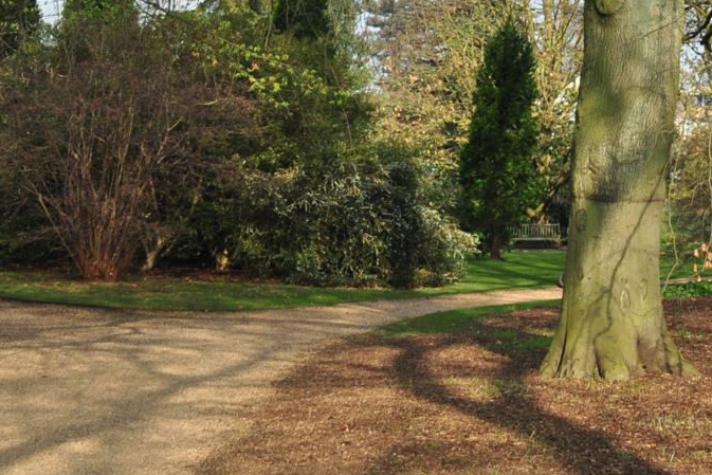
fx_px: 2057
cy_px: -480
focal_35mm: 104
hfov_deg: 19.2
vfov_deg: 11.8
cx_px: 673
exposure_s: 1/400
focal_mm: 22
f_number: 8
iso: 200
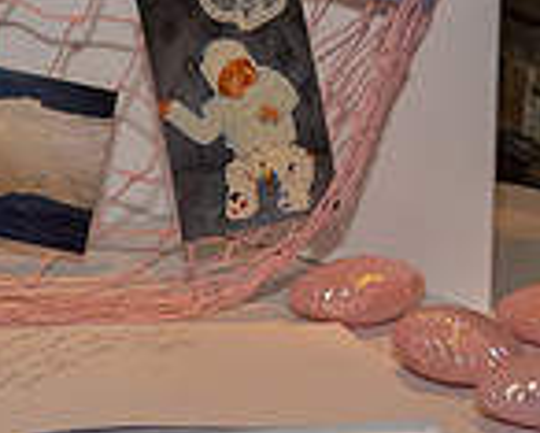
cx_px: 0
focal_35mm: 156
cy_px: -177
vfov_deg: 9.7
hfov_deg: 12.2
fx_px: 2495
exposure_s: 1/250
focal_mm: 23
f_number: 5.6
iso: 800
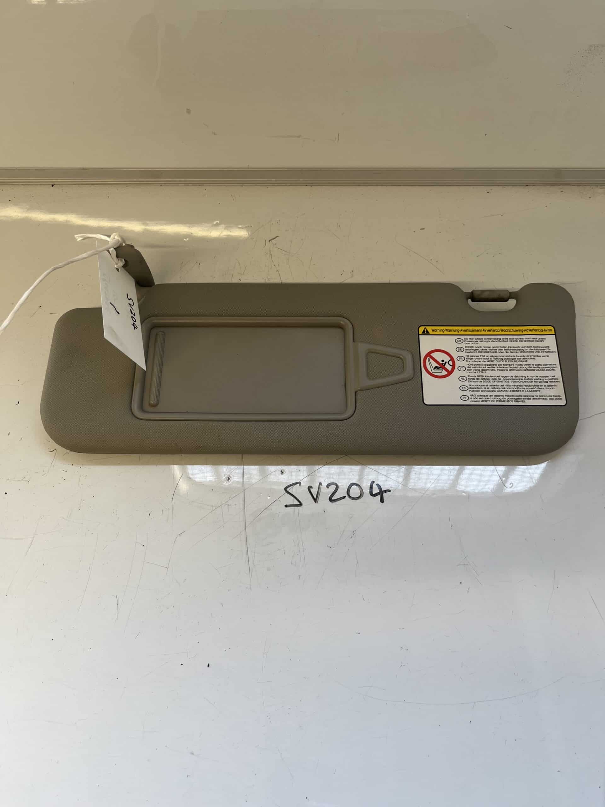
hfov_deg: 53.1
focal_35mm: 26
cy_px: 404
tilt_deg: -59.3
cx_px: 302
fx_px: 606
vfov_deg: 67.3
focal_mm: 5.1
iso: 50
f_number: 1.6
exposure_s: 1/100
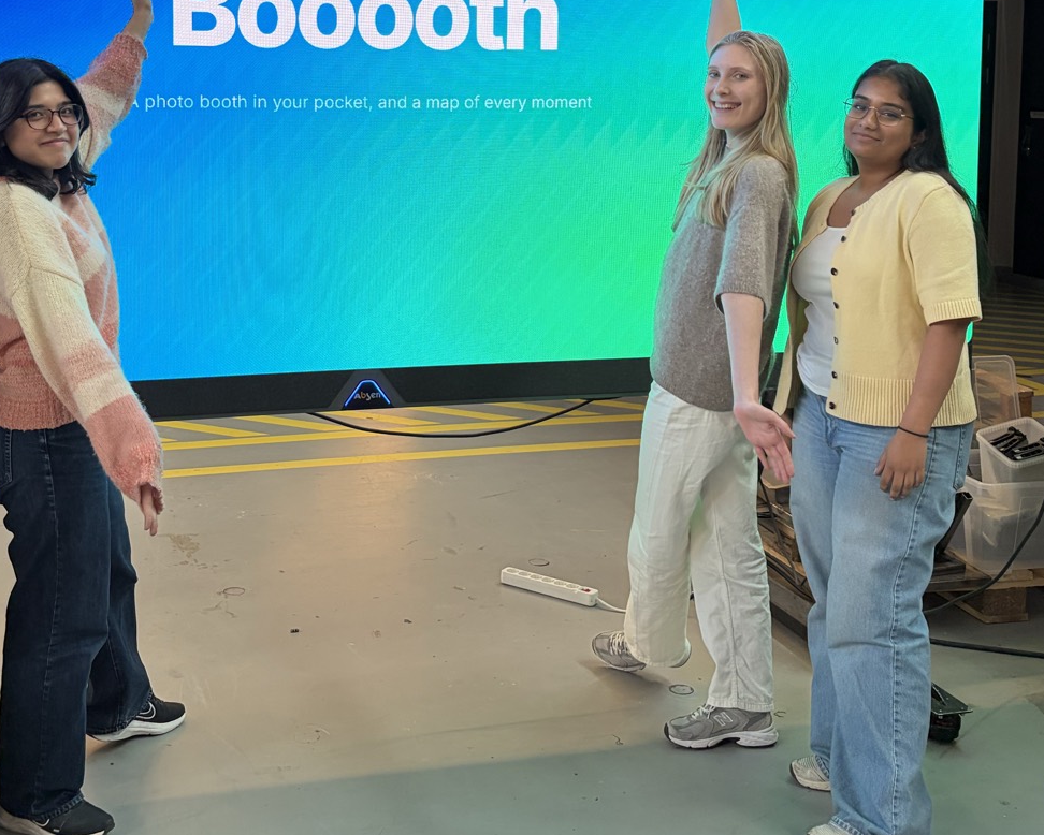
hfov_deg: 39.3
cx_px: 403
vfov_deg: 31.2
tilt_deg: -4.1
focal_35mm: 47
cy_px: 159
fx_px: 1453
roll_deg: -0.7
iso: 125
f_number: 1.6
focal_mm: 5.96
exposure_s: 1/107
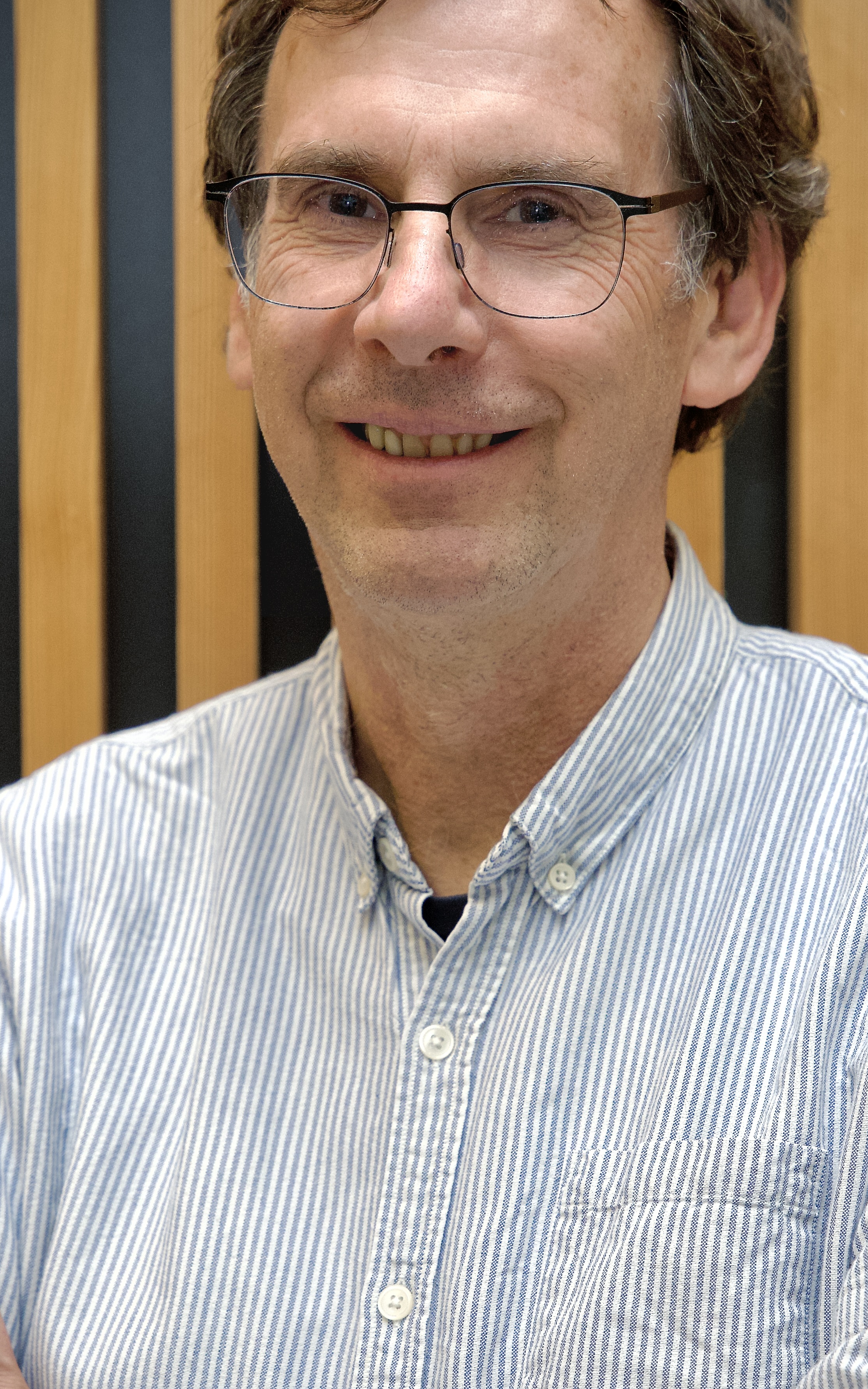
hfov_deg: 13.3
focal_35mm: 98
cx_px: 441
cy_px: 702
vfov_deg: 21.2
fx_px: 3710
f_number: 4.5
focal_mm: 70
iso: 640
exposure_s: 1/200
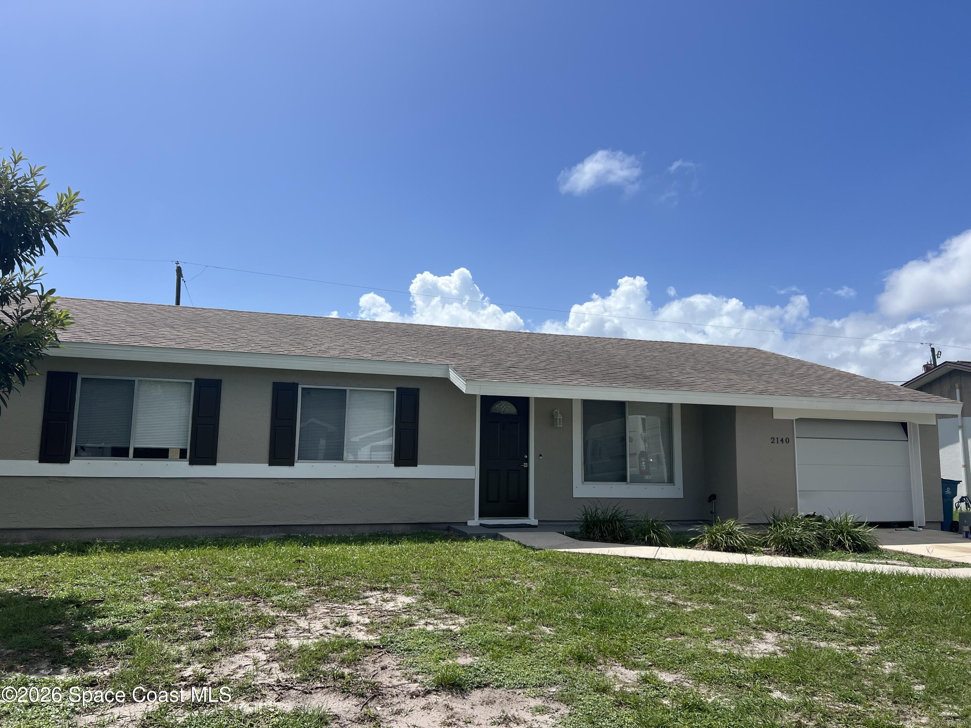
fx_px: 729
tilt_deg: +7.3
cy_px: 364
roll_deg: -0.7
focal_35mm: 26
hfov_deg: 67.3
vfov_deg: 53.1
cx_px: 486
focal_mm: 5.7
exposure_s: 1/6993
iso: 50
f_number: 1.5
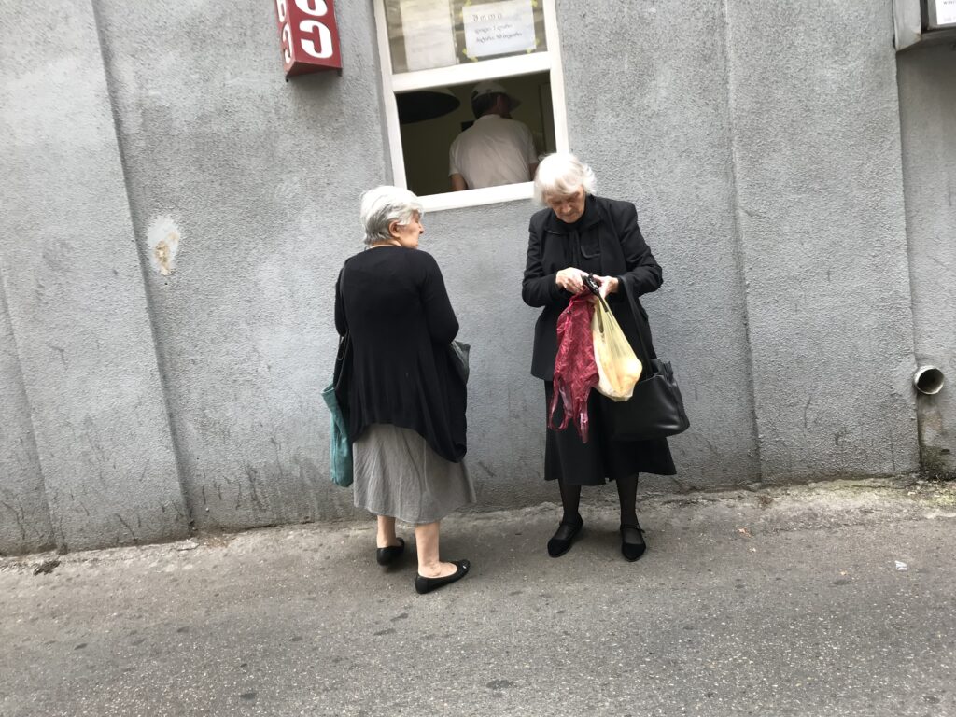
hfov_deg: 63.4
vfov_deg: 49.7
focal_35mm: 28
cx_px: 478
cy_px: 358
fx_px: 773
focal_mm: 3.99
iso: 20
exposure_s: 1/100
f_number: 1.8
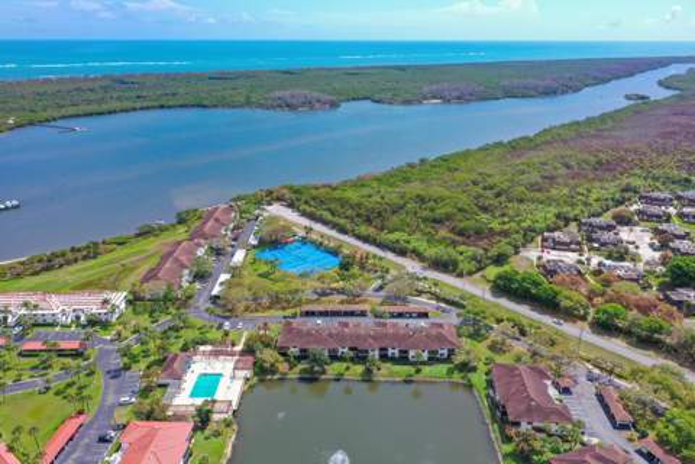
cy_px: 232
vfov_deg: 46.4
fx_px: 541
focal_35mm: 28
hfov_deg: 65.5
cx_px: 348
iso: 100
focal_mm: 10.26
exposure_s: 1/320
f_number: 5.6
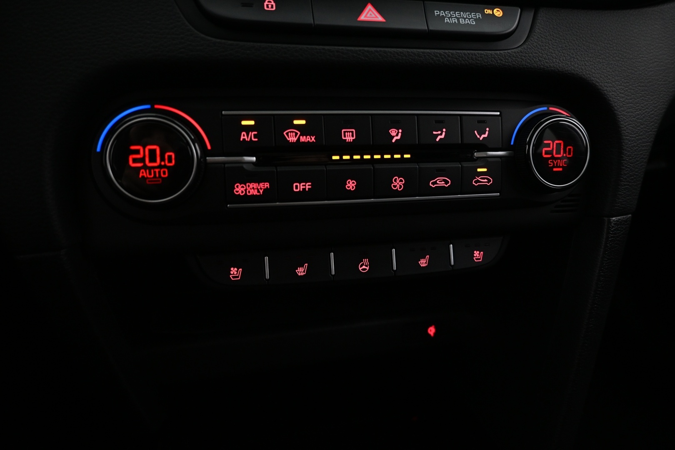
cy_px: 225
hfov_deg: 73.7
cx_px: 338
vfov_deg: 53.1
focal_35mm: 24
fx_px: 450
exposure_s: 1/25
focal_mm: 16
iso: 1400
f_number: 3.5
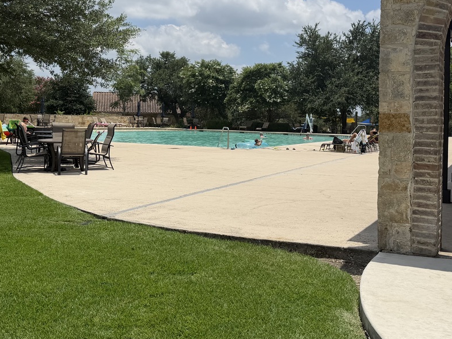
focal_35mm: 44
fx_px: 575
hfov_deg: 42.9
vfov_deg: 32.5
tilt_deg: +1.1
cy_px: 104
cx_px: 225
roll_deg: -0.8
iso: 80
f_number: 1.78
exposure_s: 1/9091
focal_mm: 6.76
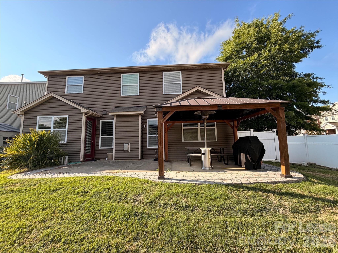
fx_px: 137
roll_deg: +2.1
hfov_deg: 102.1
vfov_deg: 85.7
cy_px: 126
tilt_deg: +7.7
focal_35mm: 14
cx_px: 169
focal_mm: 2.22
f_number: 2.2
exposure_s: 1/709
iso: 40
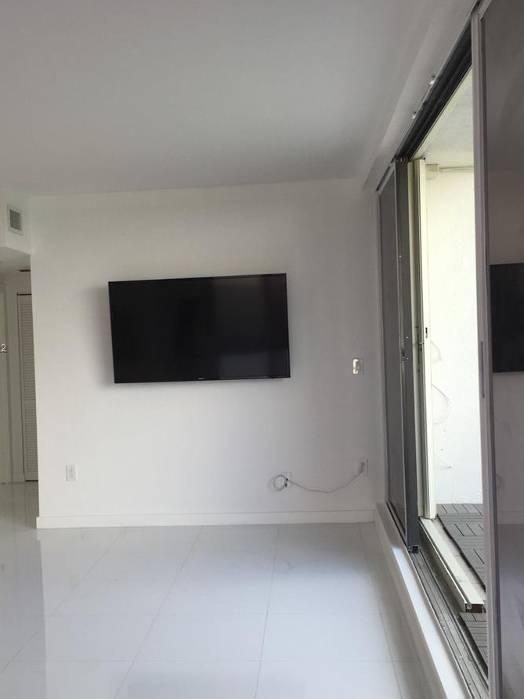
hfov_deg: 36.7
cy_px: 349
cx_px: 215
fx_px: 787
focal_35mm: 39
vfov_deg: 47.9
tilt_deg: +1.0
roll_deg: +3.0
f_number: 2.2
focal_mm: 4.15
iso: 32
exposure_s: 1/124
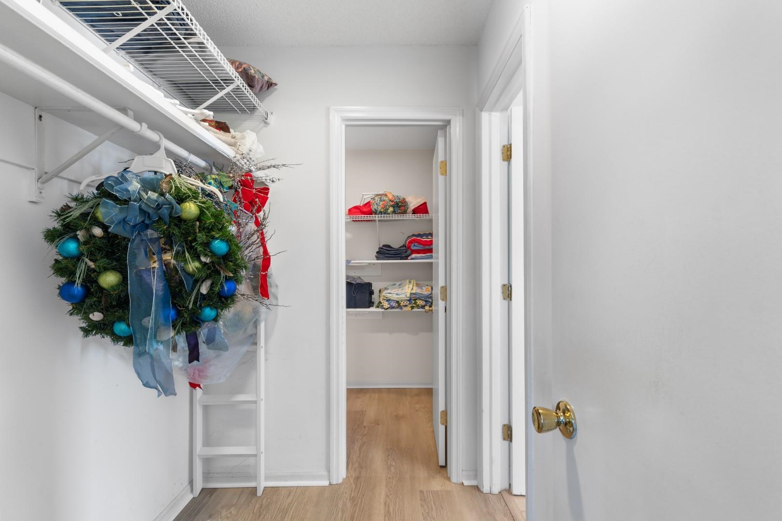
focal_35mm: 15
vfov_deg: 77.3
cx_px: 391
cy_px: 260
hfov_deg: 100.4
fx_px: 326
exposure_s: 1/3
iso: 100
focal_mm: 10
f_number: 4.5
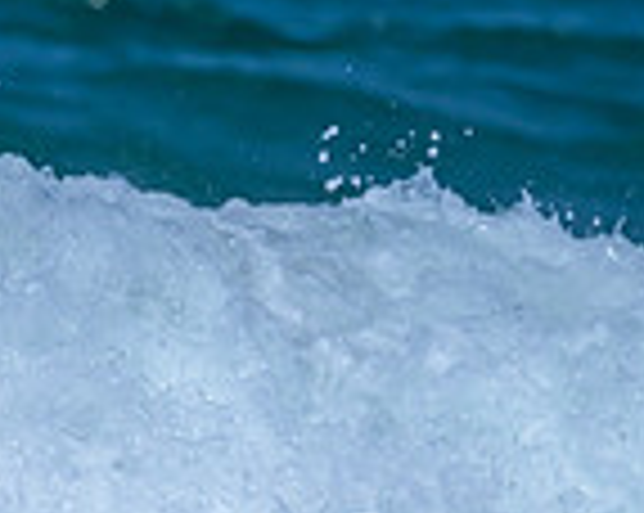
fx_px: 66524
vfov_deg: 0.4
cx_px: -113
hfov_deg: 0.6
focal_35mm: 3495
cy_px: 657
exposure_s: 1/2500
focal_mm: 800
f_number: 6.3
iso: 250
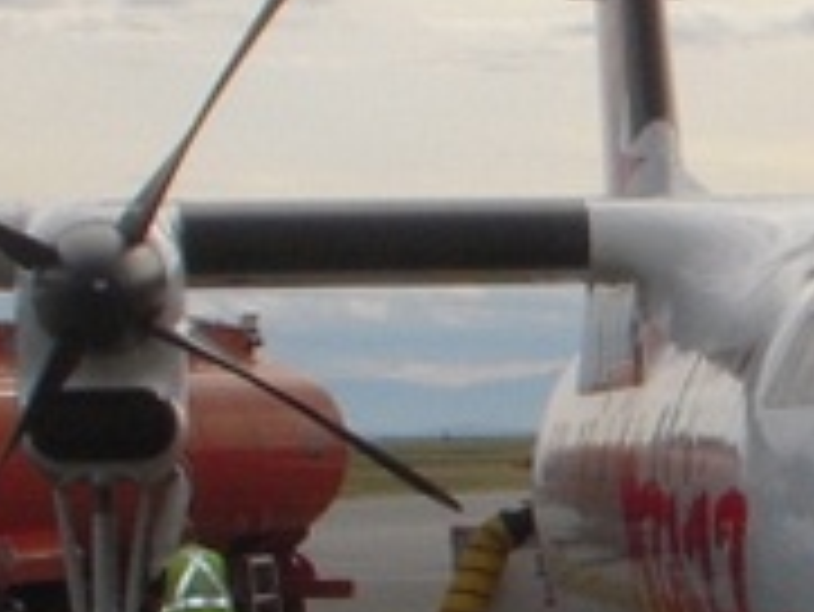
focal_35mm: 201
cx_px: 1466
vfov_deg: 7.4
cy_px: 374
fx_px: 4730
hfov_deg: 9.4
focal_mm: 6.3
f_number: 6.6
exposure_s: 1/500
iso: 100
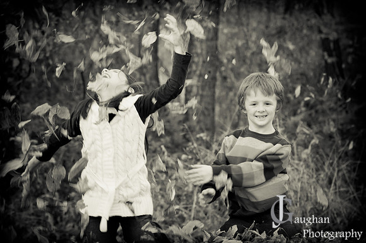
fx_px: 1401
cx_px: 183
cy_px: 122
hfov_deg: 14.9
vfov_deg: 9.9
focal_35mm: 138
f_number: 4.5
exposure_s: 1/160
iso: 640
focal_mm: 92
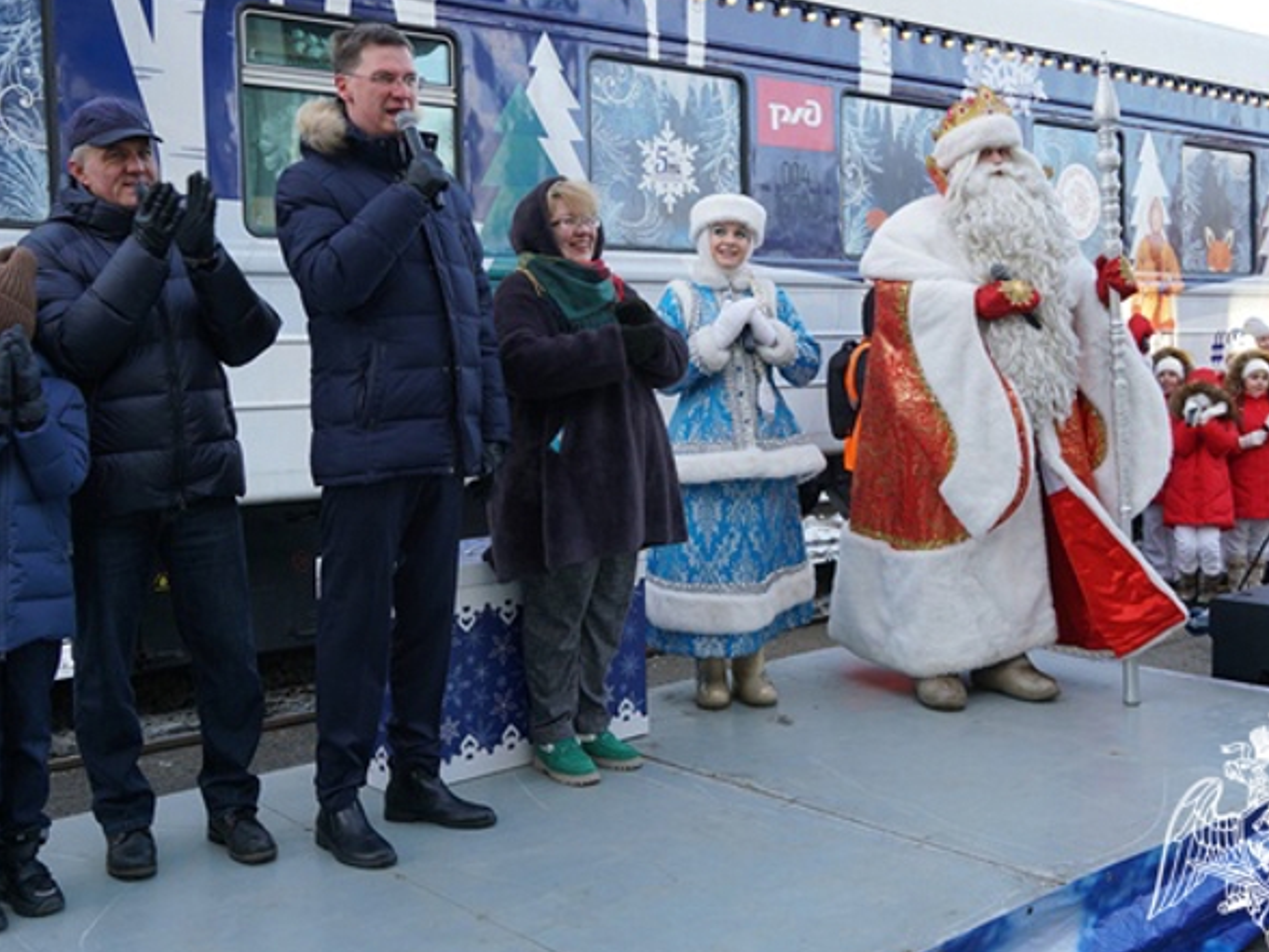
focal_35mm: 39
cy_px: 432
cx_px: 613
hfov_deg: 48.3
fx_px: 1416
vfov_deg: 37.1
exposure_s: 1/60
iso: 100
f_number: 4.5
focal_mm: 21
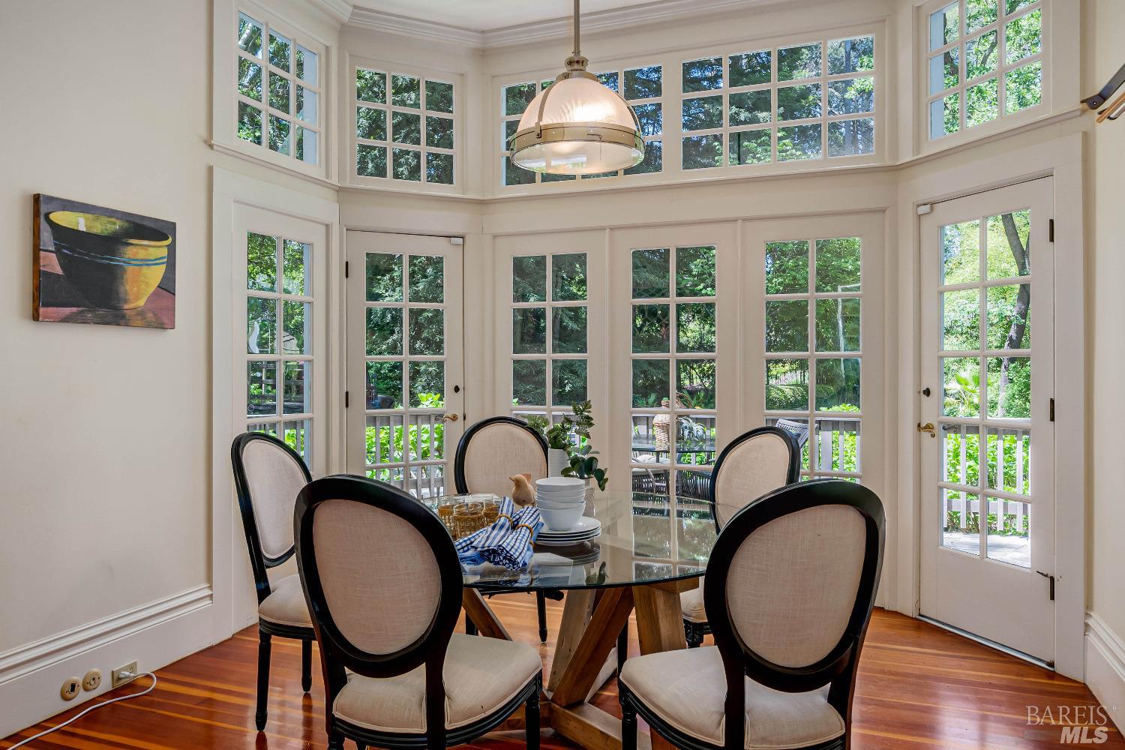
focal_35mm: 24
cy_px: 375
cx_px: 562
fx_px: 750
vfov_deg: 53.1
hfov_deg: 73.7
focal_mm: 16
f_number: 11
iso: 320
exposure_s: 1/40
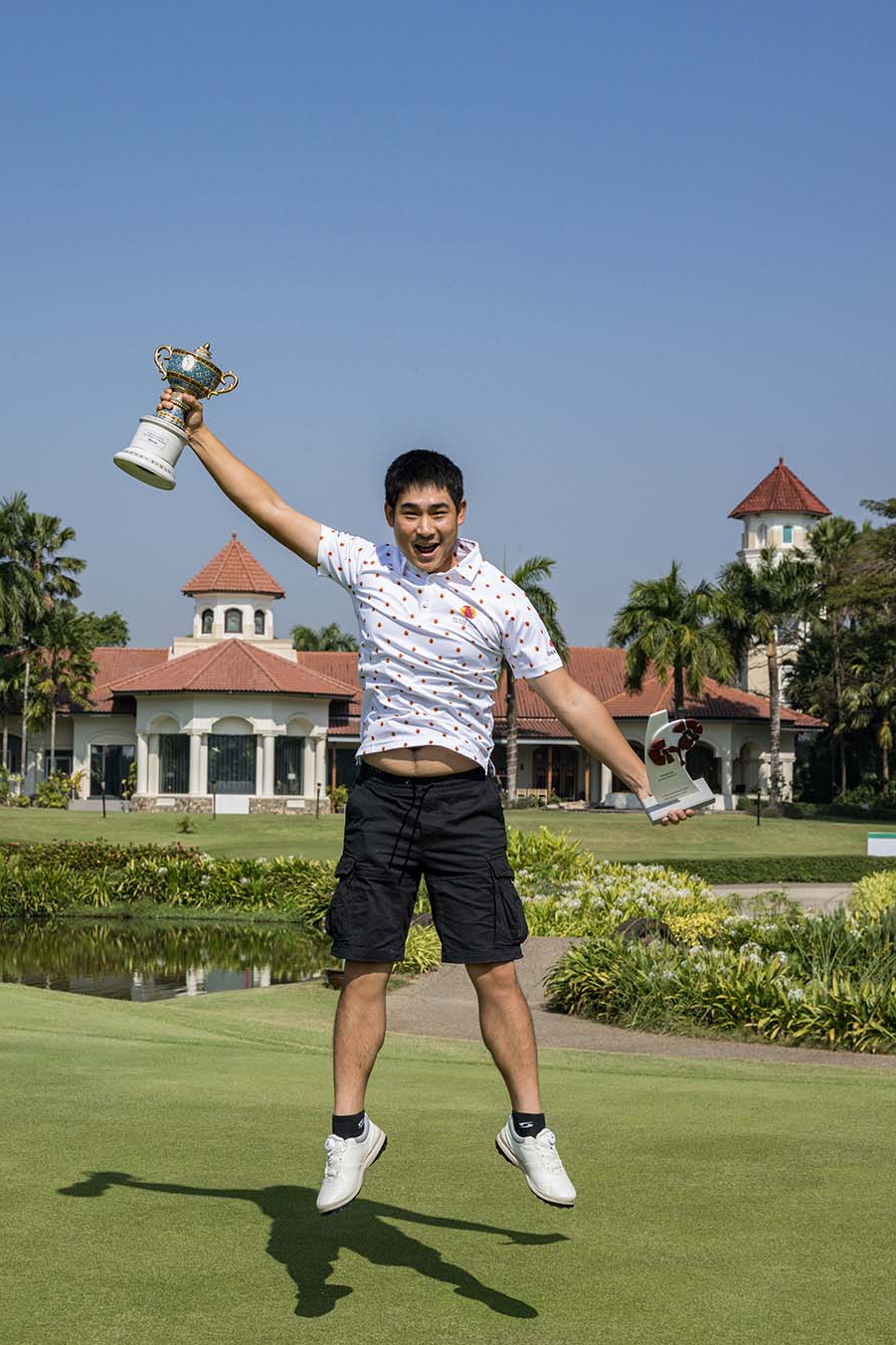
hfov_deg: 27.5
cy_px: 639
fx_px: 1830
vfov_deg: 40.3
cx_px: 463
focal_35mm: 49
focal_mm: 46
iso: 280
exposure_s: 1/1000
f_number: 8
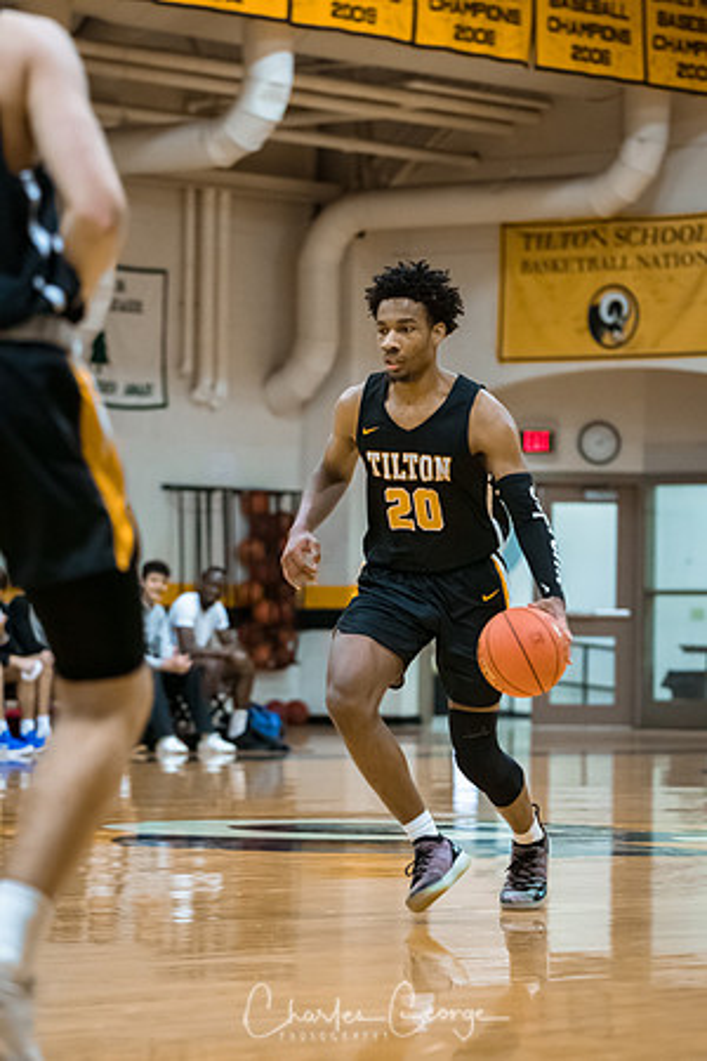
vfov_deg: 13.0
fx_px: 4639
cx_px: 354
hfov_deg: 8.7
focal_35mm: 158
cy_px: 530
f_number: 2.8
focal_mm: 105
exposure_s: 1/400
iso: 3200
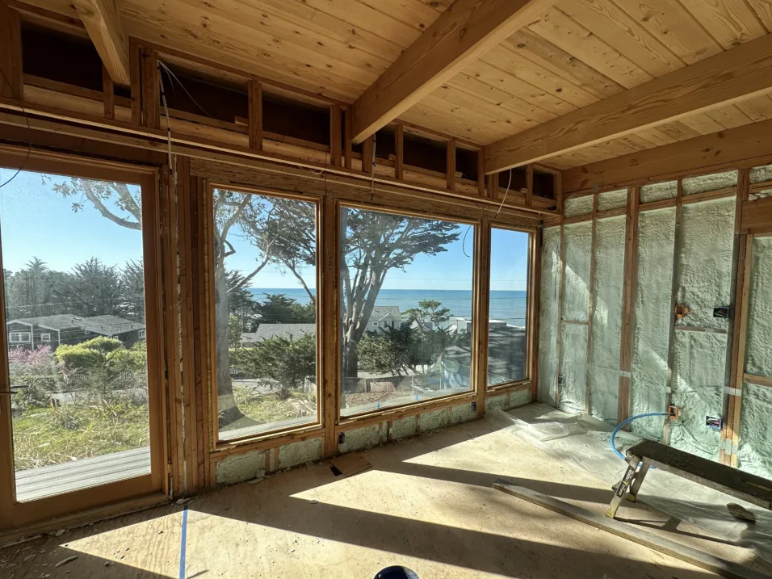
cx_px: 402
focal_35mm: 15
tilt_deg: -3.8
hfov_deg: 98.1
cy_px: 306
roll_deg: -0.4
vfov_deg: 81.7
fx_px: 335
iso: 40
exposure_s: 1/703
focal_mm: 2.22
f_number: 2.2
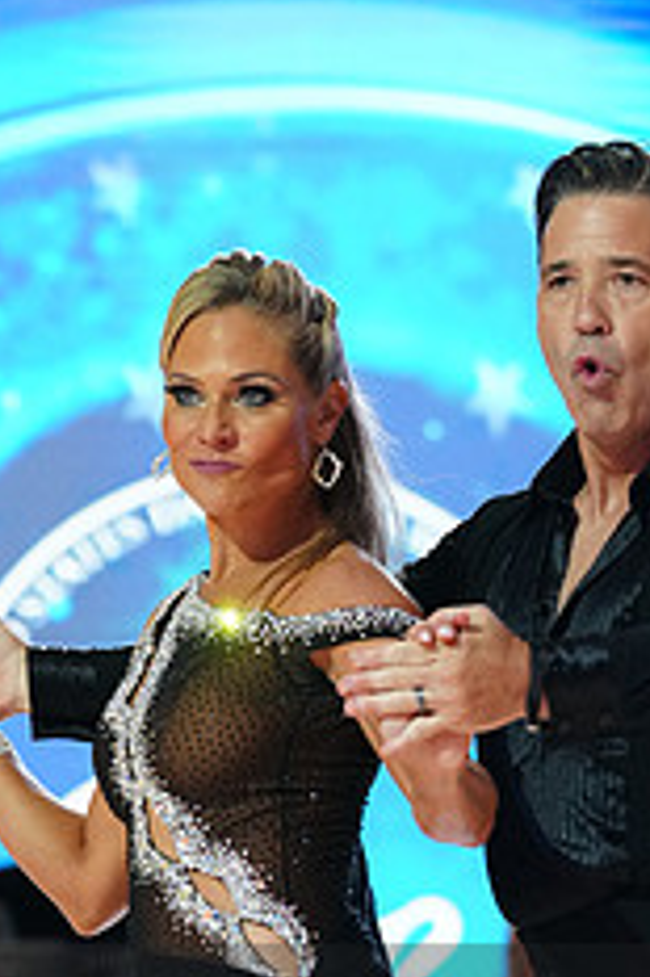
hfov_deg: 4.1
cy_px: 1086
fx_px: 9113
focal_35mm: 336
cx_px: 530
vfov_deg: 6.1
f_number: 4
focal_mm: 135
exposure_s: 1/320
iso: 2500
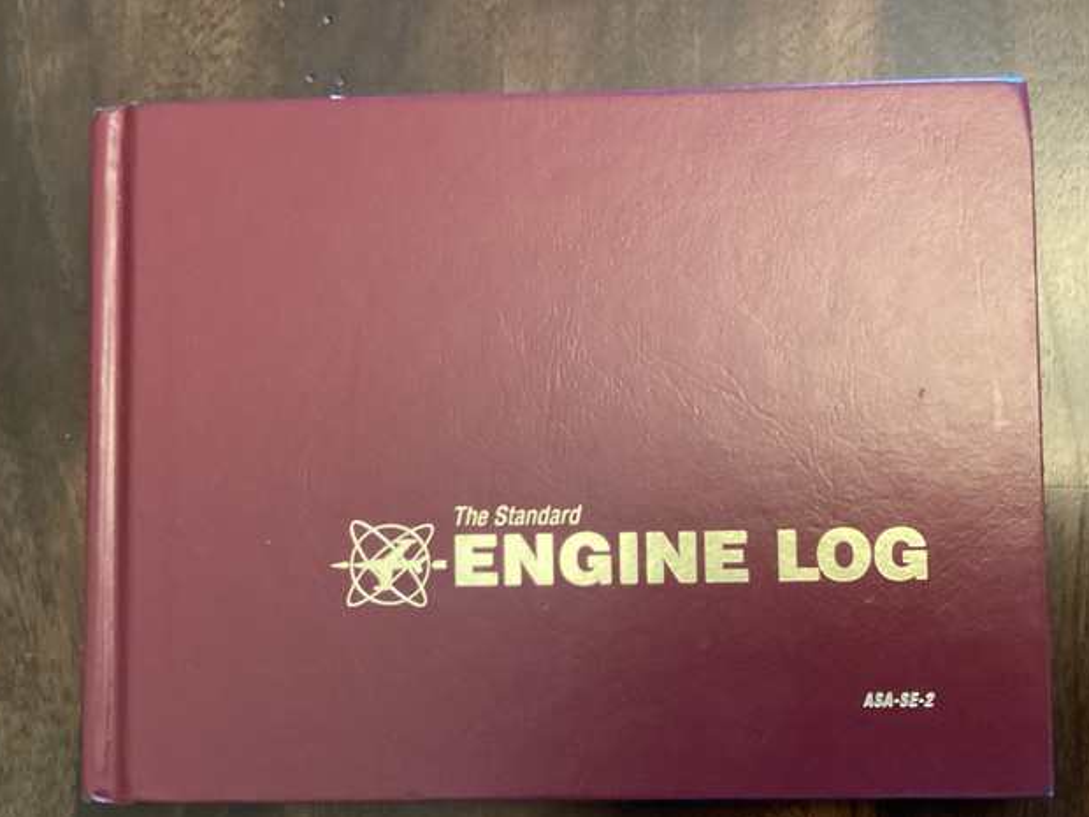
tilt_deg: -86.1
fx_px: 1258
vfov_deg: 35.9
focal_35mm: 40
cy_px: 441
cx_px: 622
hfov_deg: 46.7
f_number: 2.4
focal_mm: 3.3
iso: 320
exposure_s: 1/33
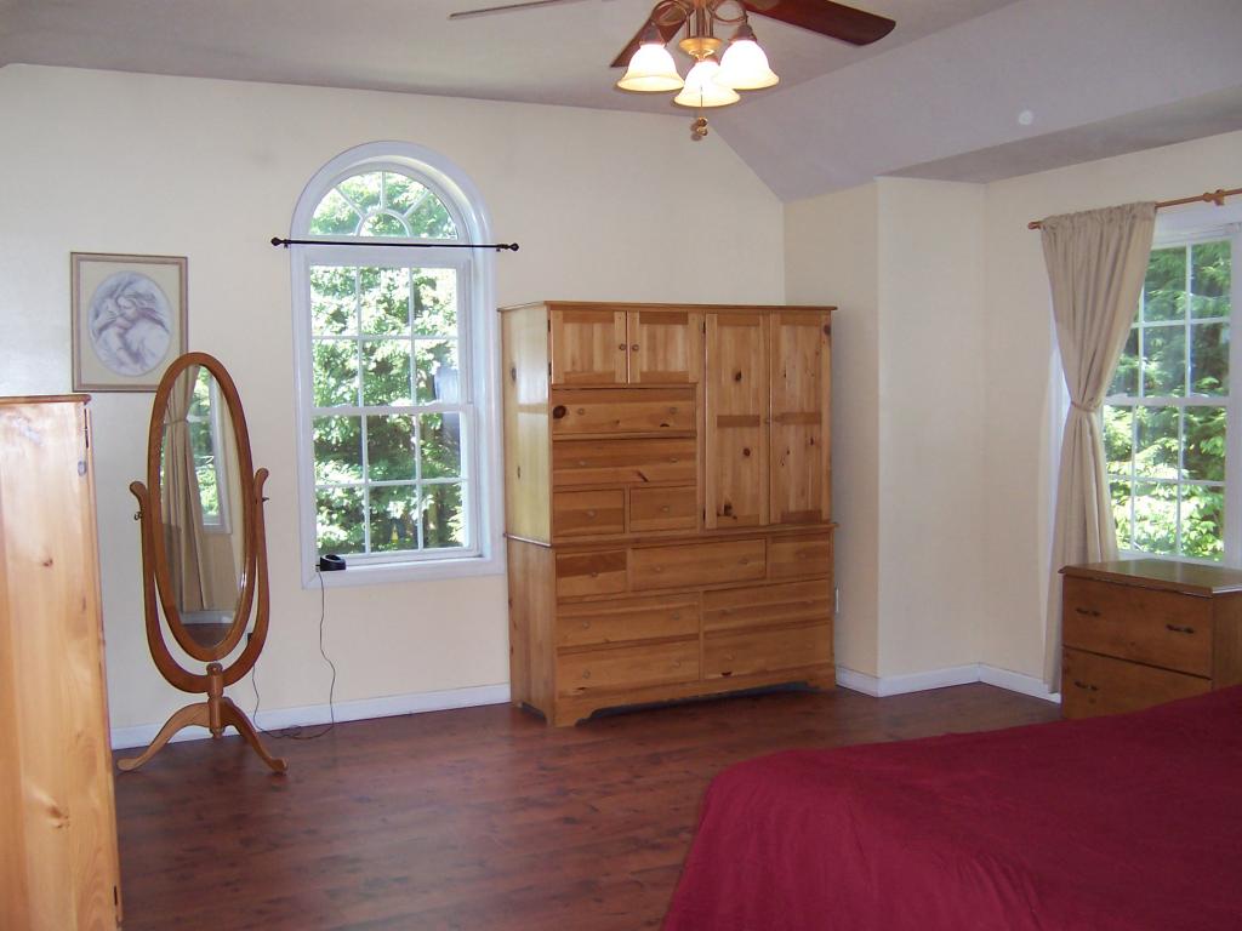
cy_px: 466
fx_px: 1292
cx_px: 621
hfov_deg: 51.4
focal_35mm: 36
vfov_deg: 39.7
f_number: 2.8
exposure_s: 1/60
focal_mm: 5.6
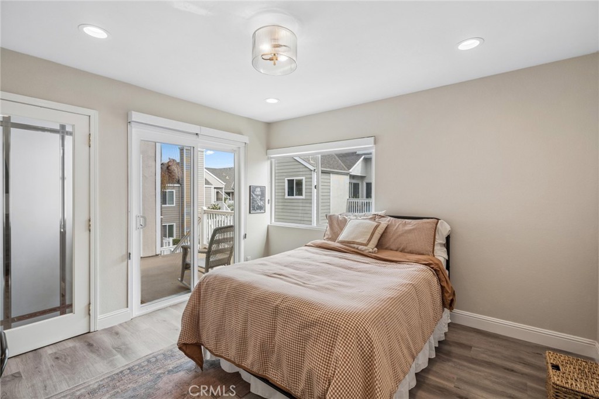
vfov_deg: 73.7
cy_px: 200
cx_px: 300
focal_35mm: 16
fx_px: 266
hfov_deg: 96.8
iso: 160
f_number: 8
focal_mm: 16
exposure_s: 1/50
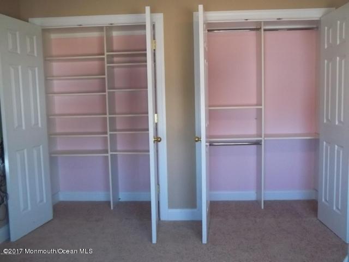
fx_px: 333
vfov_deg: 42.9
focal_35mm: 33
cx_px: 174
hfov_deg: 55.4
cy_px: 131
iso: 361
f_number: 3.3
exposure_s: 1/60
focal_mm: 5.9
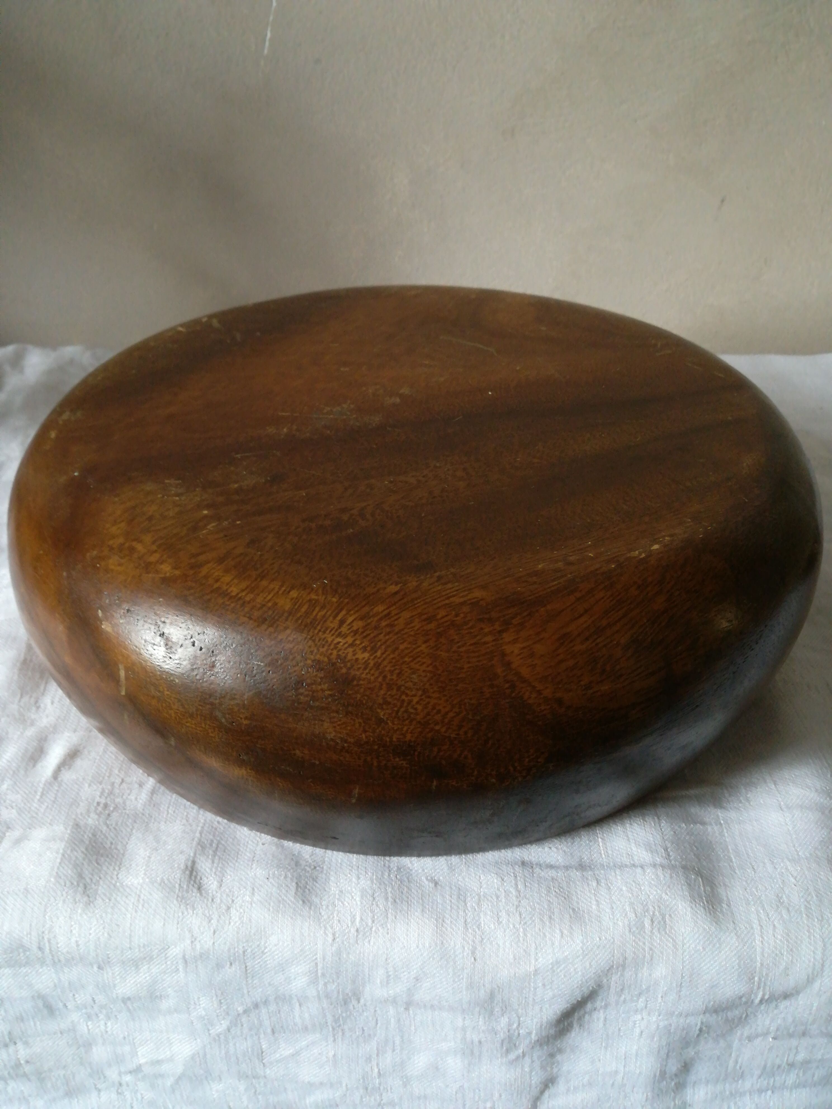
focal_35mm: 26
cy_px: 554
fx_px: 833
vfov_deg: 67.3
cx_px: 416
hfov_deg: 53.1
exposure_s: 1/33.3
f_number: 2.2
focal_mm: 3.83
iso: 320
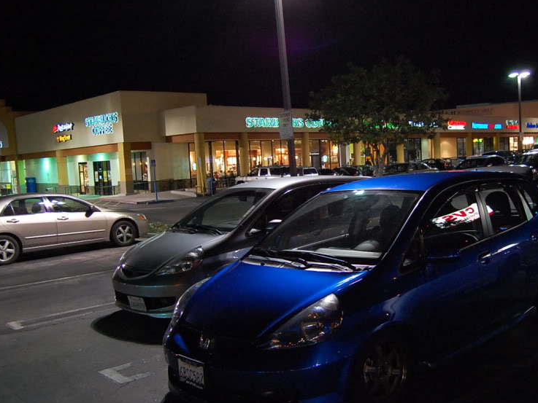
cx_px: 343
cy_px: 216
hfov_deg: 50.7
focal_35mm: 36
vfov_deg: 39.6
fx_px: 560
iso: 1600
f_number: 3.5
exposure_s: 1/20
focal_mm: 18
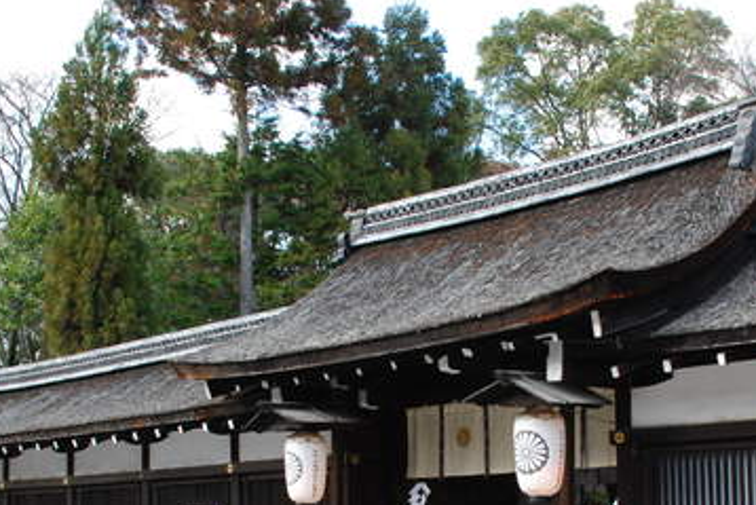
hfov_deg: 33.8
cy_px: 446
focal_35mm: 59
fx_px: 1239
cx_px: 448
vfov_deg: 22.5
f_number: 9
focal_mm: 22
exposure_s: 1/125
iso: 800
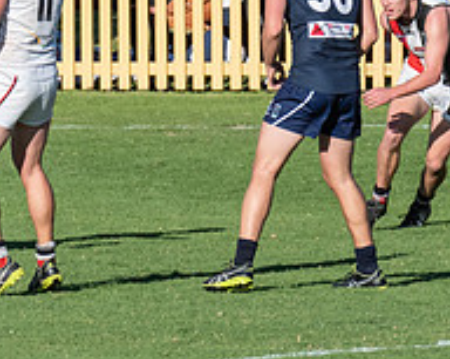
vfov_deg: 0.8
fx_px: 26077
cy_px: 140
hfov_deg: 1.0
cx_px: -145
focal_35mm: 1961
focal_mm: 460
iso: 800
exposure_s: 1/2000
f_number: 10
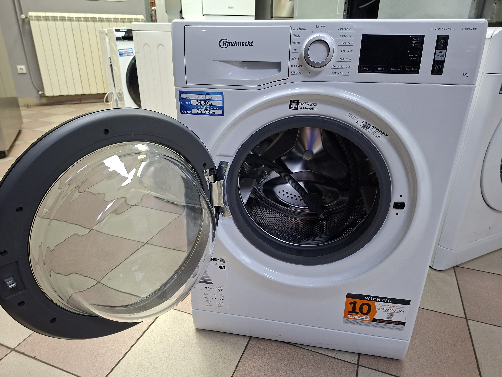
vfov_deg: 58.9
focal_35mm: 23
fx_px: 334
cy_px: 188
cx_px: 251
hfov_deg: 73.9
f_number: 1.8
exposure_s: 1/50
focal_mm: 5.54
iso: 320
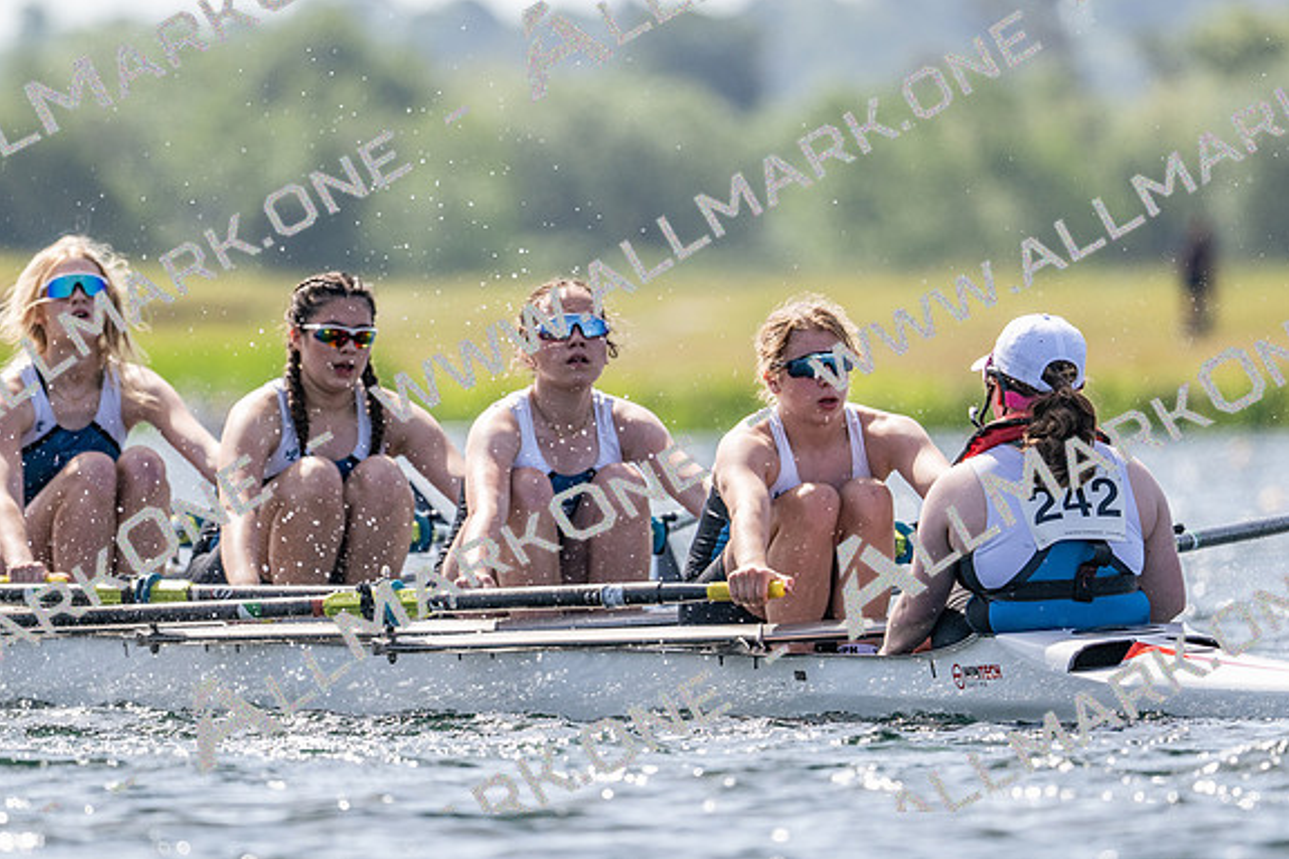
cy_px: 413
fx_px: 22448
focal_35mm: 627
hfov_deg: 3.3
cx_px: 669
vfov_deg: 2.2
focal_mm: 400
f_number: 4.5
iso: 250
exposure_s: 1/2500
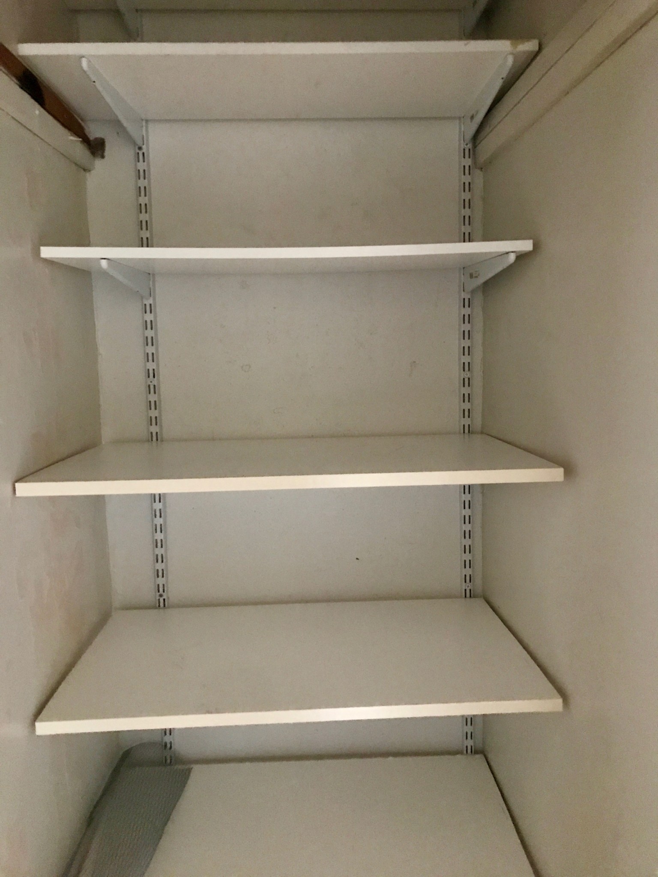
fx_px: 710
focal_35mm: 28
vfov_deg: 63.4
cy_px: 438
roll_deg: +1.4
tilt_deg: -5.5
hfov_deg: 49.7
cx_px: 329
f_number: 1.8
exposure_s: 1/4
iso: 125
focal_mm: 3.99
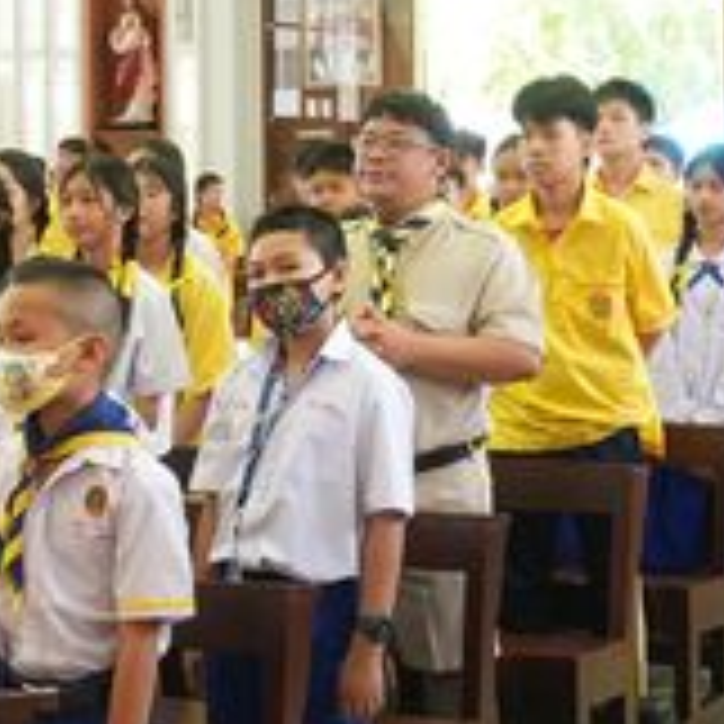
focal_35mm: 110
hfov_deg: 15.8
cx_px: 220
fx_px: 2593
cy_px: 193
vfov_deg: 15.8
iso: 1000
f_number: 6.3
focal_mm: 23
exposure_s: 1/20
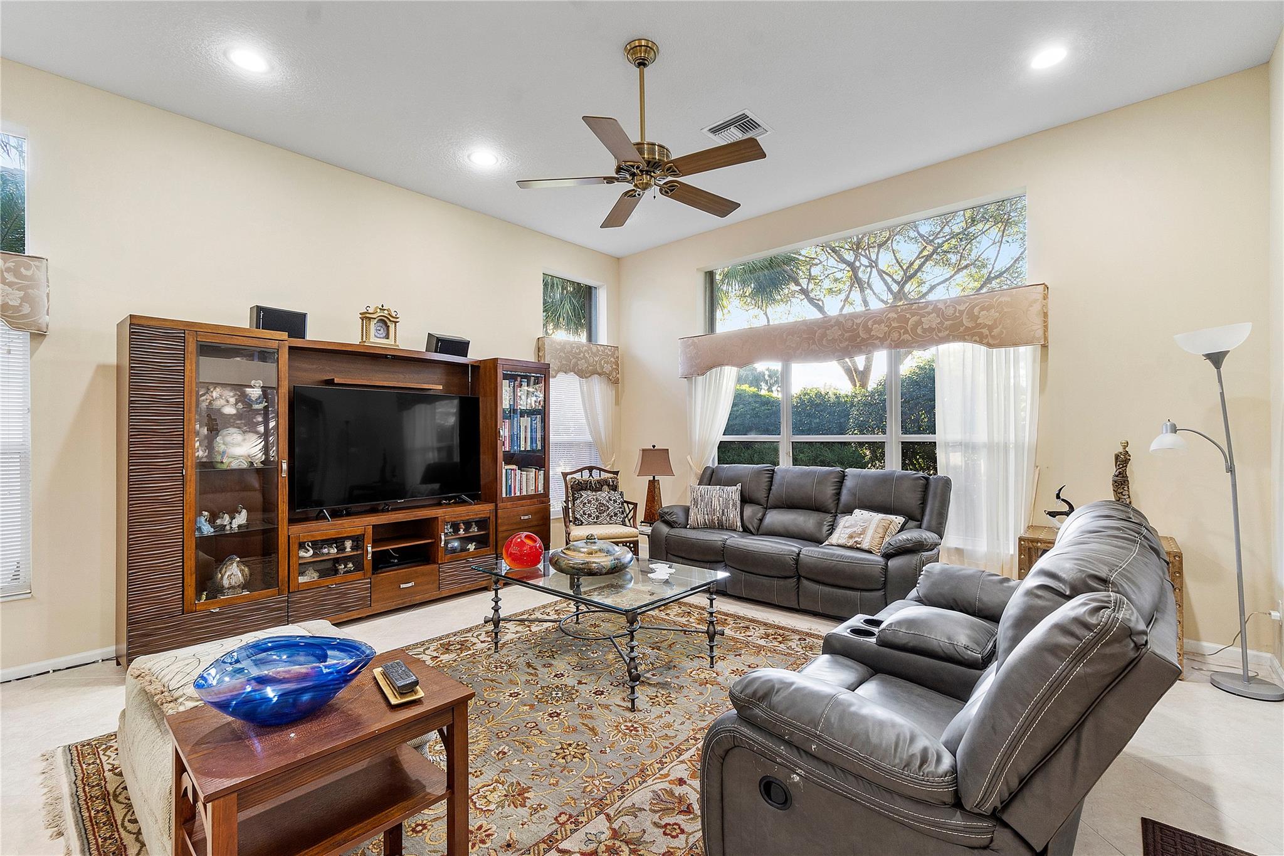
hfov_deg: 100.4
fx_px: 535
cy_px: 428
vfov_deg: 77.3
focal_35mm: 15
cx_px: 642
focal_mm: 10
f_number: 11
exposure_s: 1/3
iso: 160
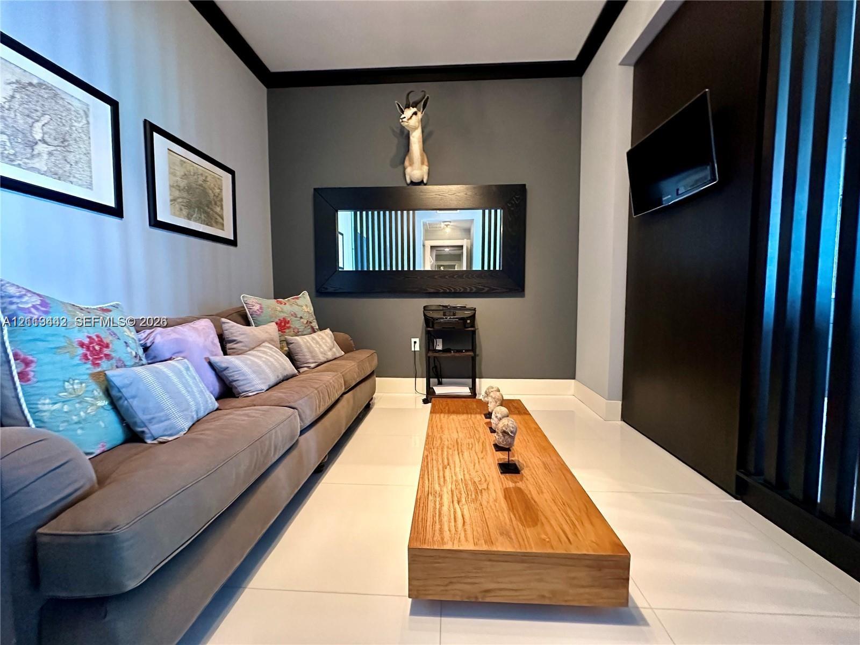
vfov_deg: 85.7
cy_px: 322
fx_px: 348
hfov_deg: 102.1
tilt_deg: -4.1
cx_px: 430
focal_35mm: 14
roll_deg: +0.3
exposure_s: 1/60
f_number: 2.2
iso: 1000
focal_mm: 2.22
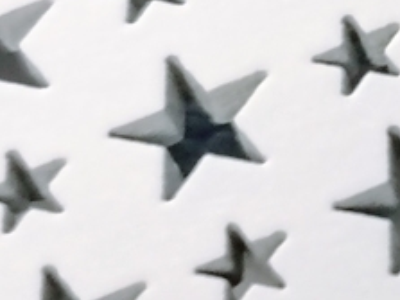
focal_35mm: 210
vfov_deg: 7.0
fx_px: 2425
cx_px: 918
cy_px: -27
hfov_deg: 8.7
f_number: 1.8
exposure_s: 1/50
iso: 160
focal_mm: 3.95
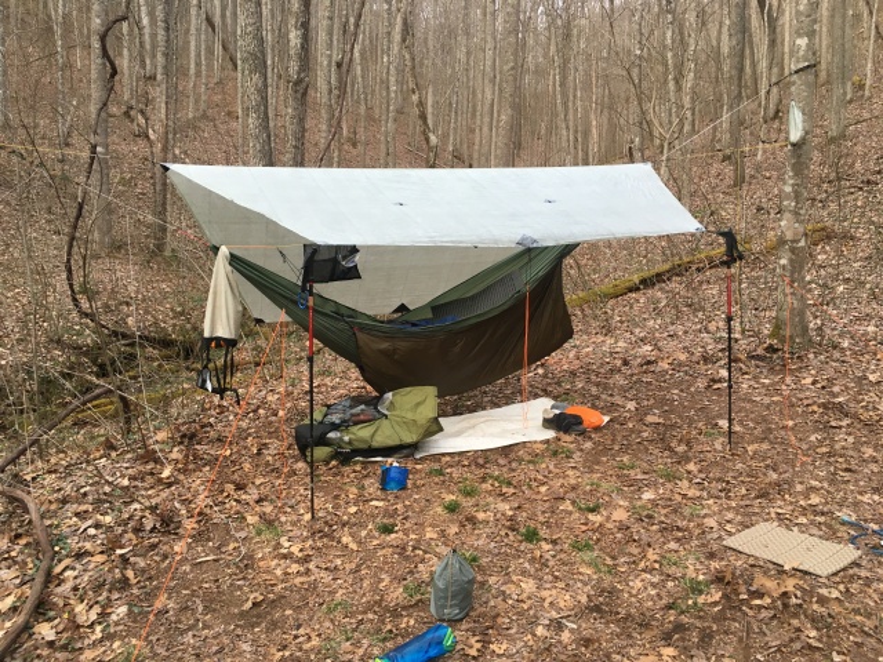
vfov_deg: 48.2
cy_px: 331
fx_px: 740
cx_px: 442
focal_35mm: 29
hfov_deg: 61.7
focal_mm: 4.15
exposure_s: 1/30
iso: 25
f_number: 2.2
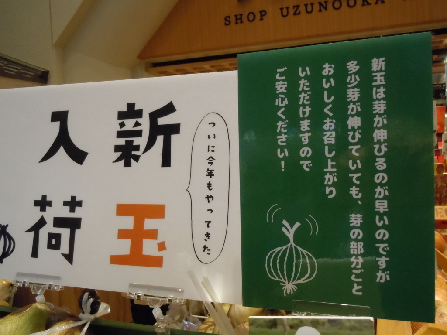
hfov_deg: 55.4
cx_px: 224
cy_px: 168
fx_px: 426
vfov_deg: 42.9
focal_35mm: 33
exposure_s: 1/125
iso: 640
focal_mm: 5.9
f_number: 4
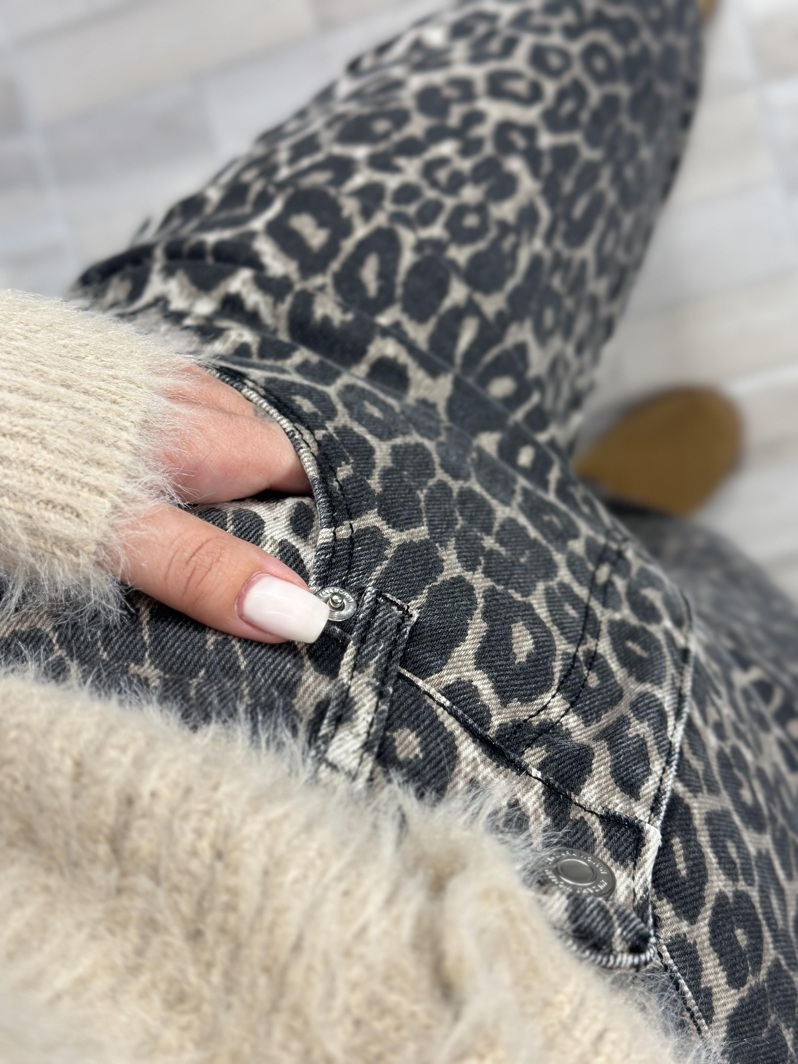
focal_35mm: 48
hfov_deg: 30.3
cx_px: 399
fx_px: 1475
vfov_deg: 39.7
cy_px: 532
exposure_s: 1/100
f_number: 1.78
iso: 80
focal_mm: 6.86
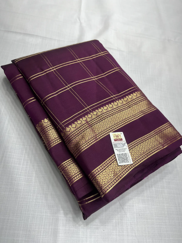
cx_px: 91
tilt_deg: -58.0
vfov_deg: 67.3
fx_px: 182
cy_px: 122
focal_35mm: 26
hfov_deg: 53.1
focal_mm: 5.1
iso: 40
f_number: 1.6
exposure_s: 1/100
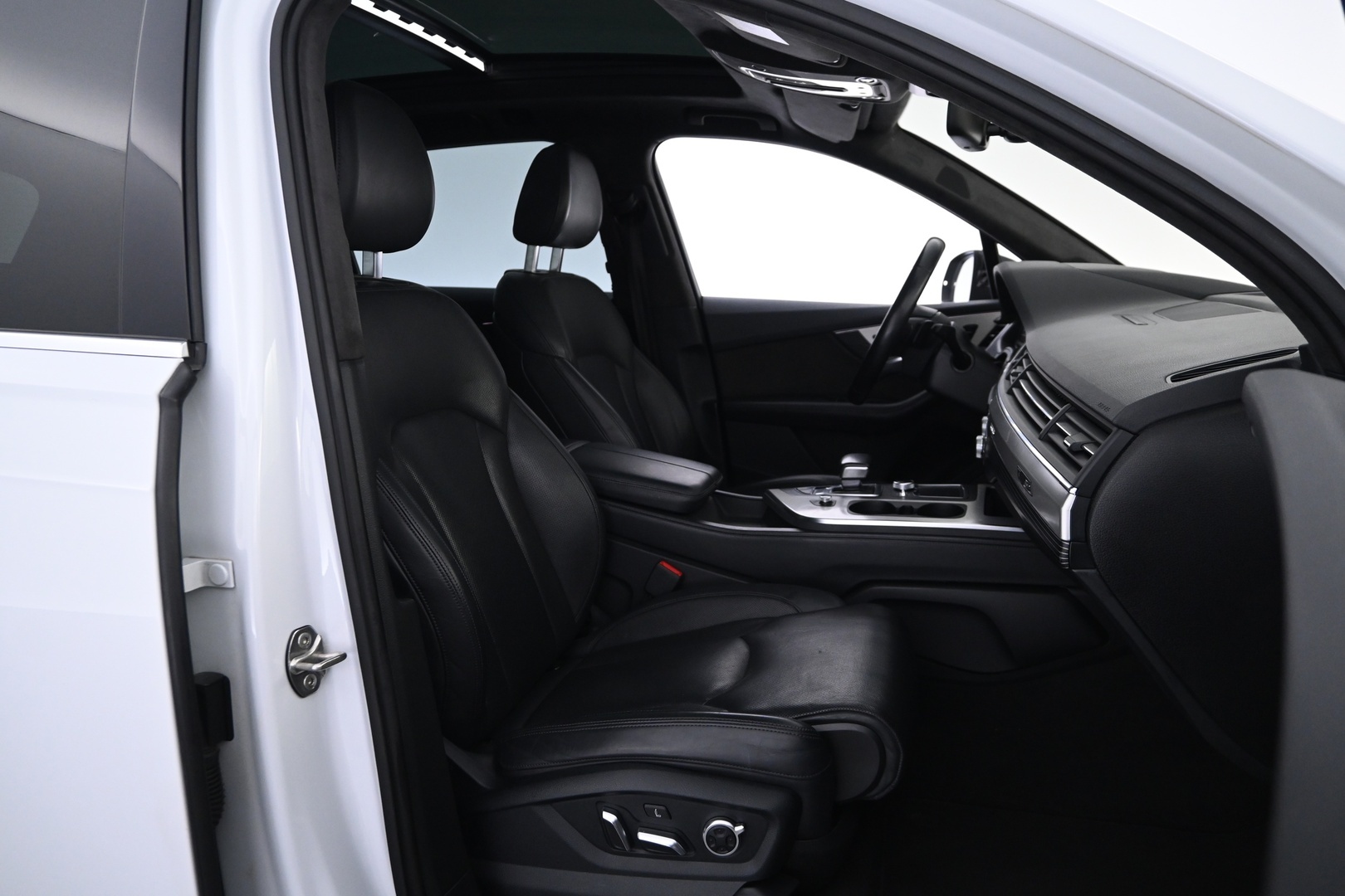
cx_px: 672
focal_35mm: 24
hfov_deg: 73.7
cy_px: 448
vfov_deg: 53.1
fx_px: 897
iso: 1600
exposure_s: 1/20
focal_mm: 16
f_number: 3.5
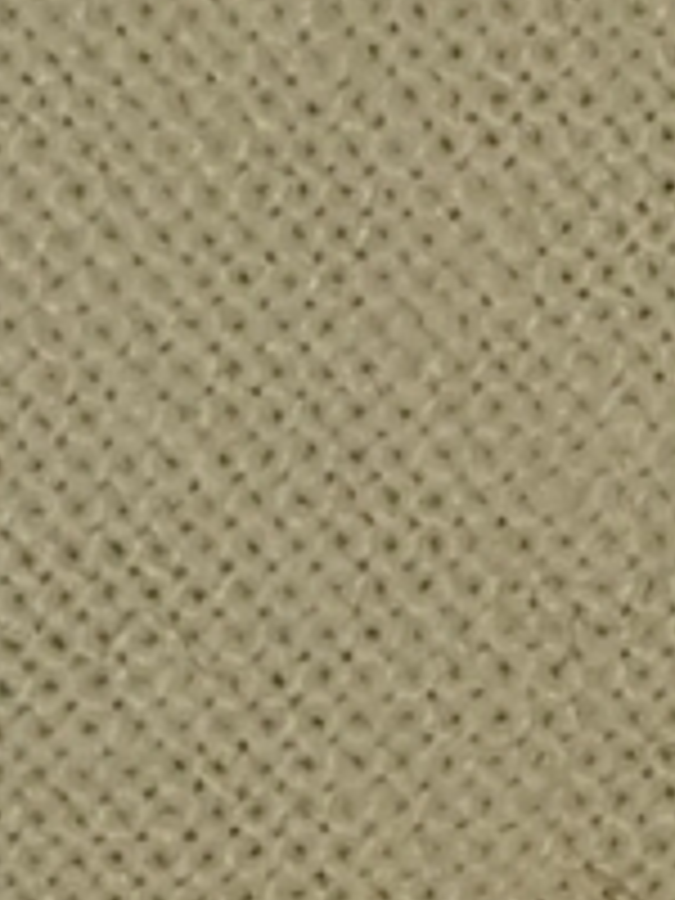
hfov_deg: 16.5
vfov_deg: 21.2
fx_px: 2158
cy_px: 1188
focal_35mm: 83
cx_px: 956
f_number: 2.4
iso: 50
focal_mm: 4.3
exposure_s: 1/1081
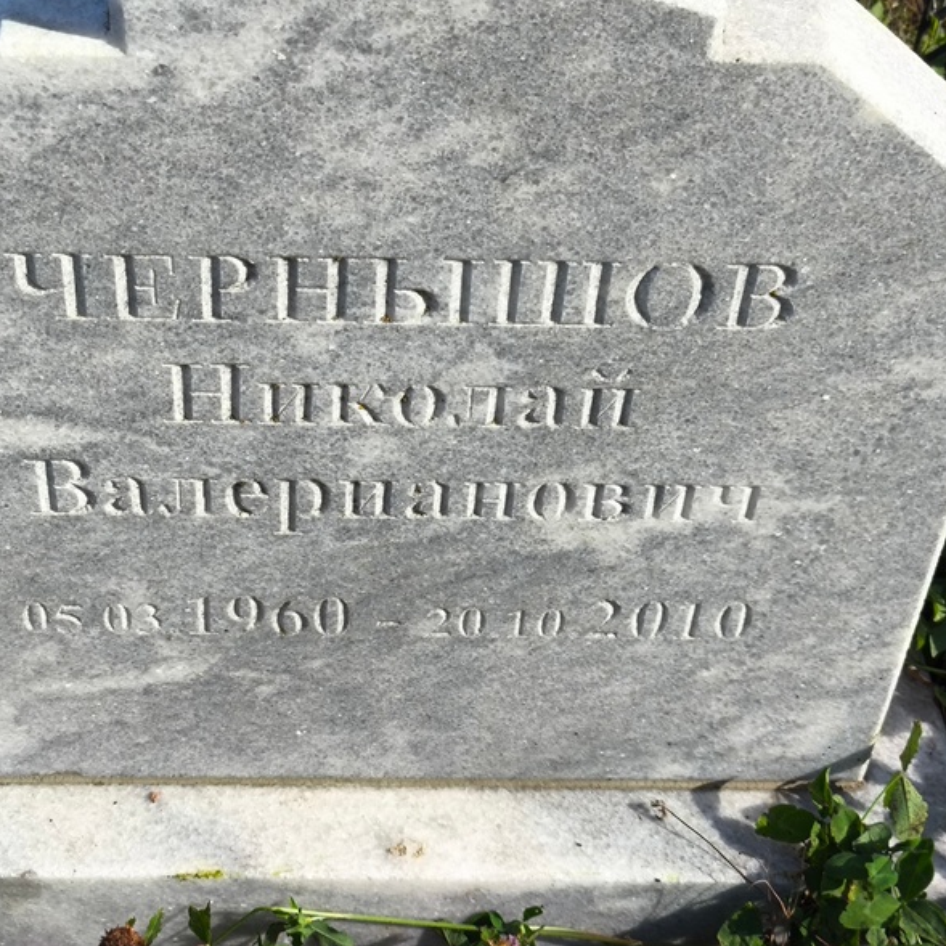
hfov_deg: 28.6
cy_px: 480
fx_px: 1855
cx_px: 394
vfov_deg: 28.6
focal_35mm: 60
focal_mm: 4.71
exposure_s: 1/737
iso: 50
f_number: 1.7
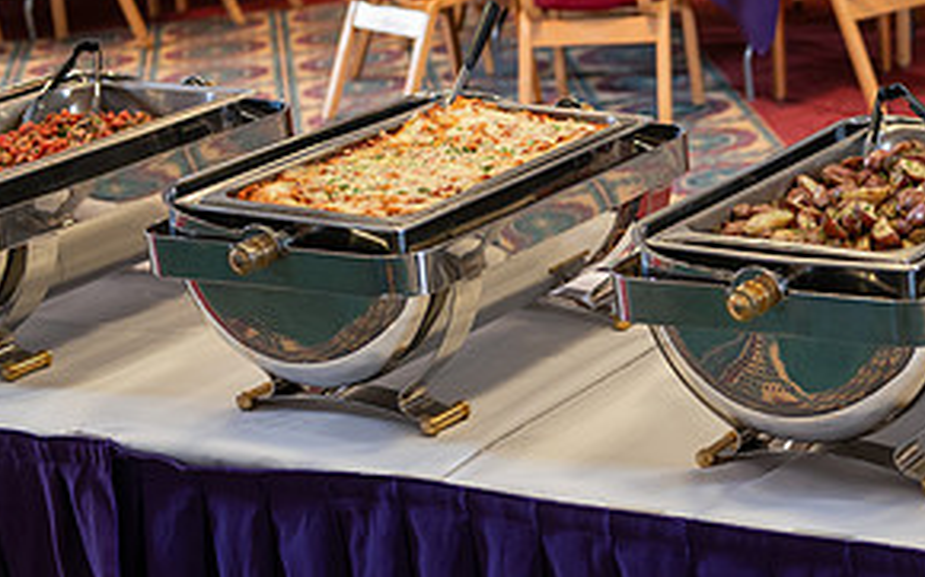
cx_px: 896
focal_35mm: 106
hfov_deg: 19.2
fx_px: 2671
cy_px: 285
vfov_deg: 12.3
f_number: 3.2
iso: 500
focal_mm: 52
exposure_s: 1/100
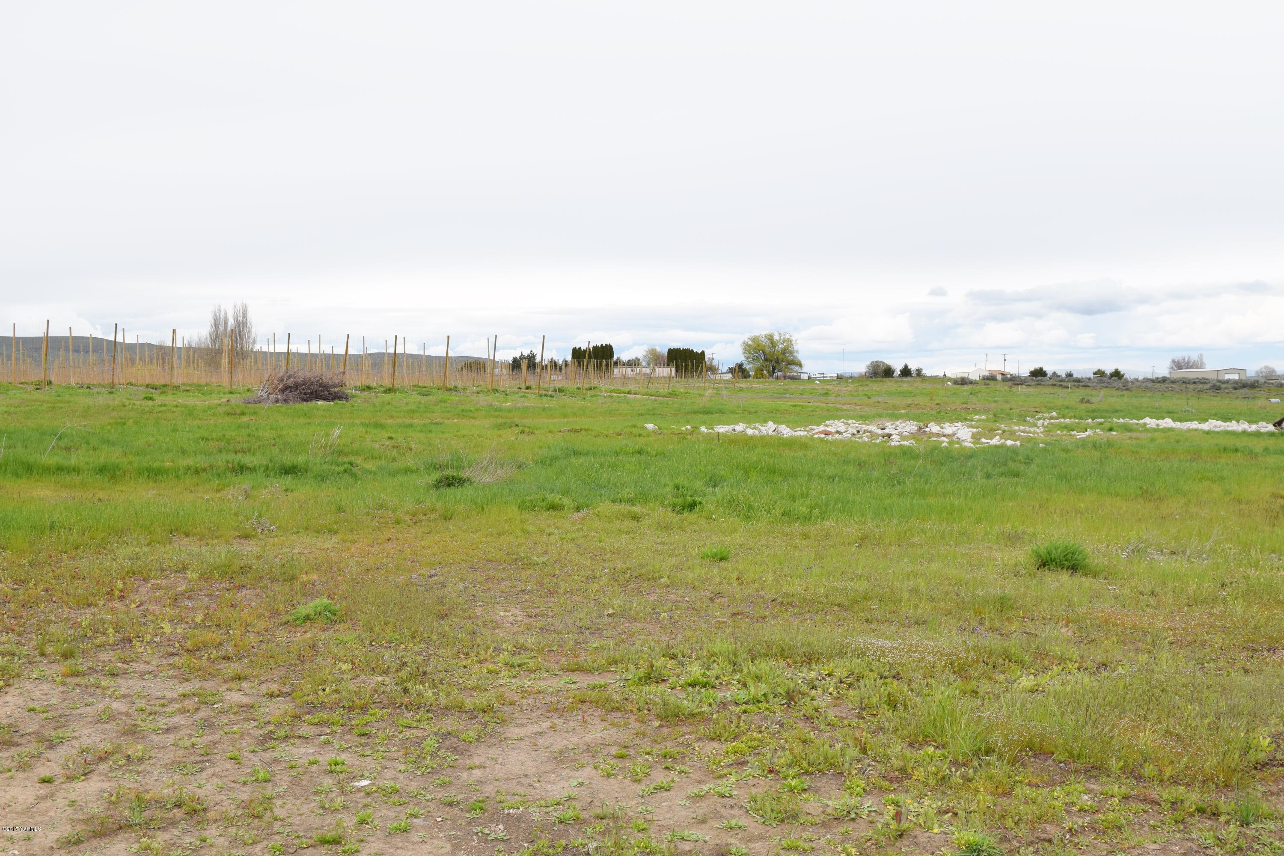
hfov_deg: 51.3
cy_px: 428
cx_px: 642
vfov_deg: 35.5
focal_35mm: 38
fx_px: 1337
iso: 100
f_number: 9
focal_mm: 25
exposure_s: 1/200
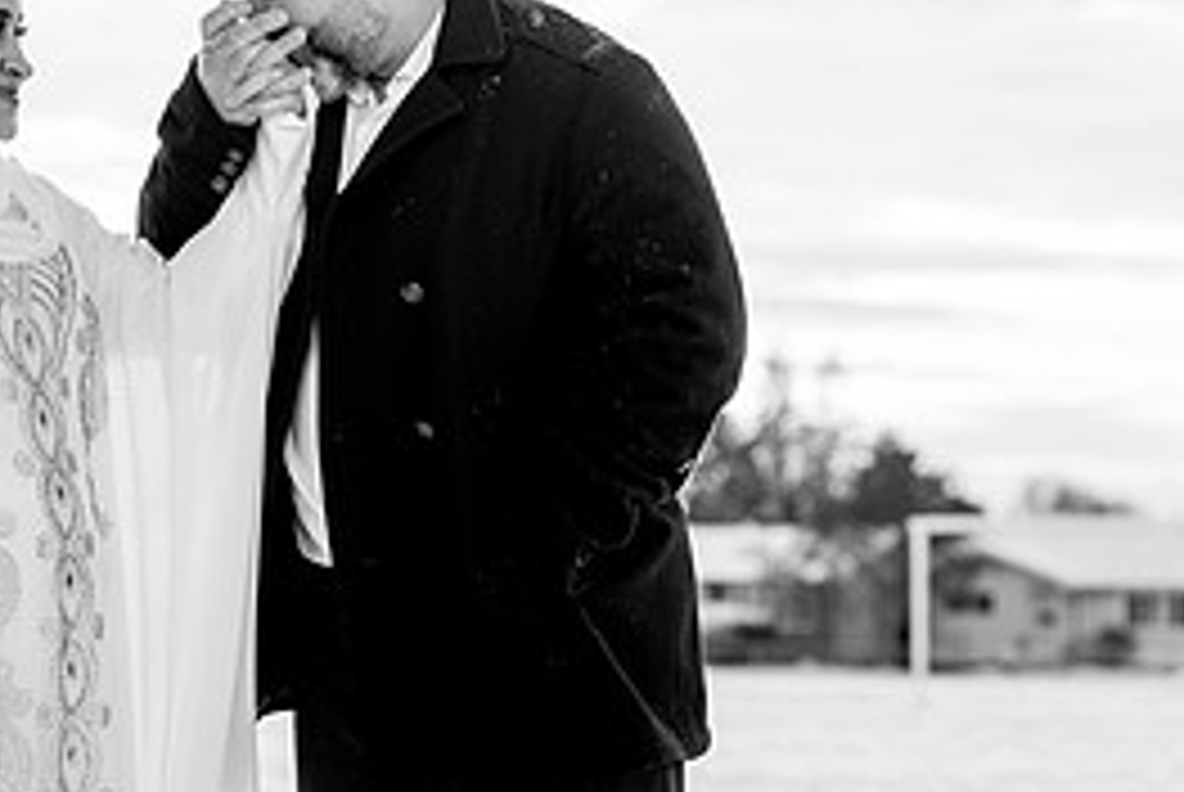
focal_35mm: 194
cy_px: 313
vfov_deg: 7.1
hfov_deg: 10.5
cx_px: 185
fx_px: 6387
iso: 100
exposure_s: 1/125
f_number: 4.5
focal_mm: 88
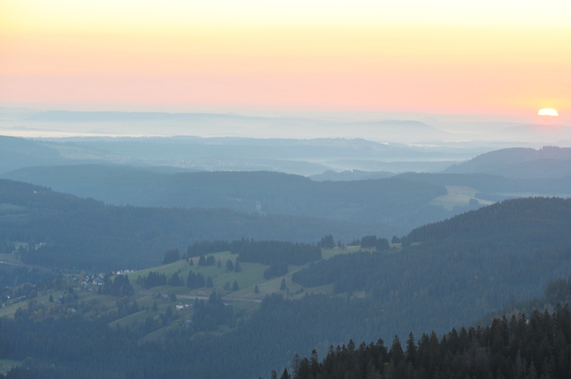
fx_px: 2250
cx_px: 344
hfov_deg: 14.5
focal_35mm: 142
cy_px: 188
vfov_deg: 9.6
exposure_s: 1/30
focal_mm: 116
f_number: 6.3
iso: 200
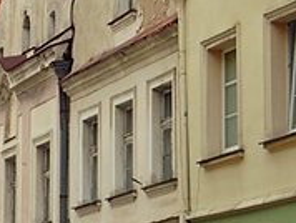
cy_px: 92
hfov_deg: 10.0
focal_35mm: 197
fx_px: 1687
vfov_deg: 7.6
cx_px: 91
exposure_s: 1/400
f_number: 5
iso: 100
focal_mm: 6.9
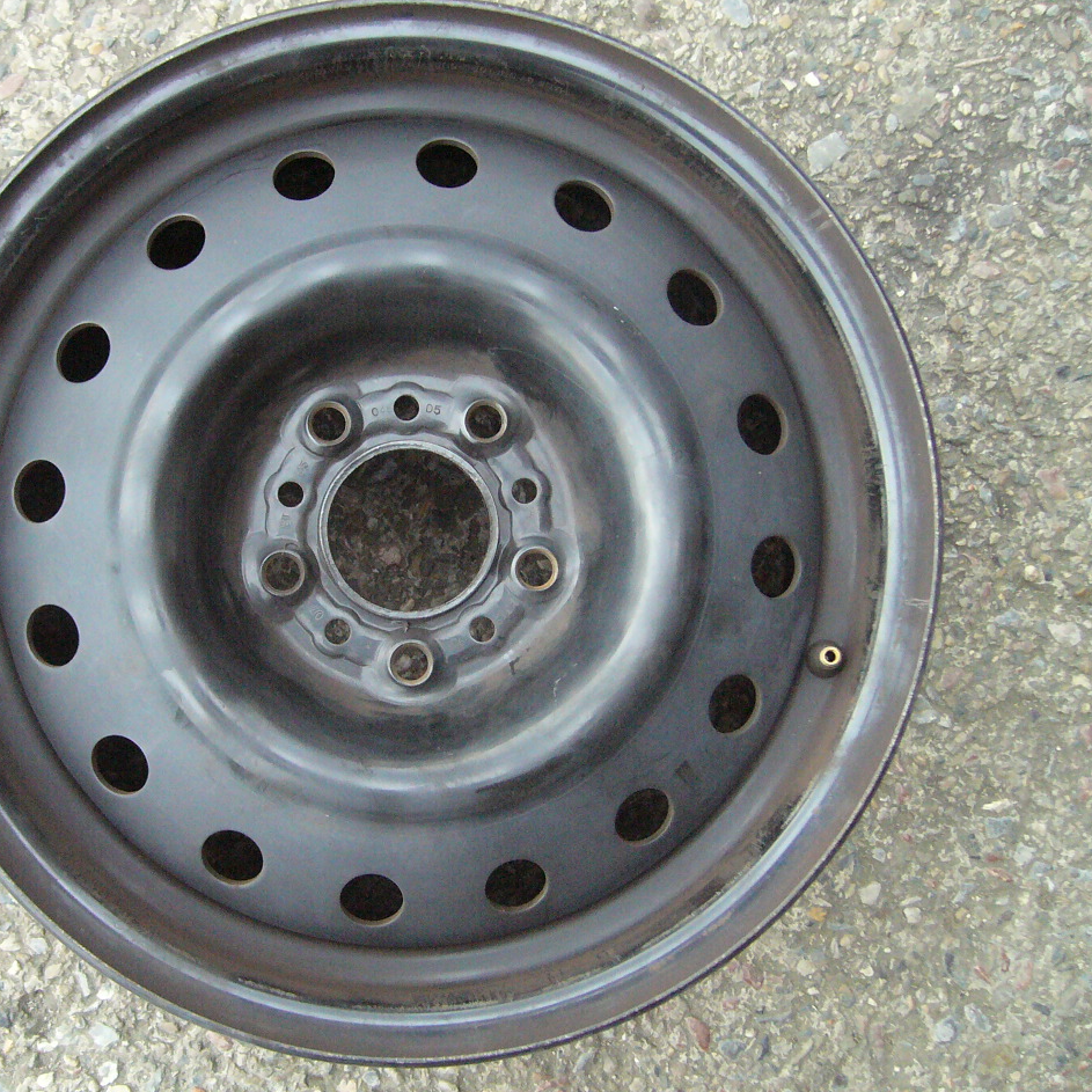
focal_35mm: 42
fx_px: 1499
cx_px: 409
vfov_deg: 40.0
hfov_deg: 39.8
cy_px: 545
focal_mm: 5.8
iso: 400
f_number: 2.8
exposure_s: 1/160
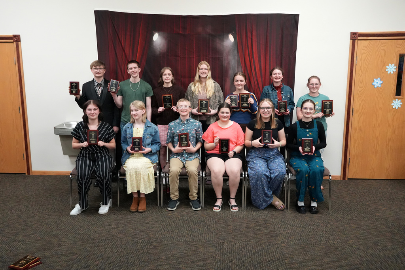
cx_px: 202
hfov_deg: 59.5
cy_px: 135
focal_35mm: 32
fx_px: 354
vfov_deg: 41.7
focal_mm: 21
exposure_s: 1/250
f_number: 4
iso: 4000
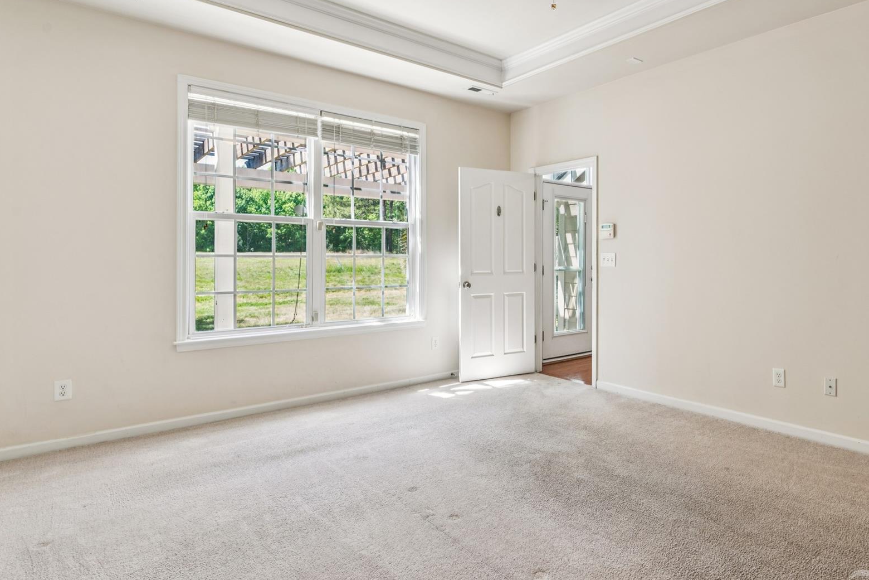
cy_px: 257
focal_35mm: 21
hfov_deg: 78.5
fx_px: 516
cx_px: 549
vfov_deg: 58.4
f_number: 9
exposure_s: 1/8
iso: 100
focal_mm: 16.3
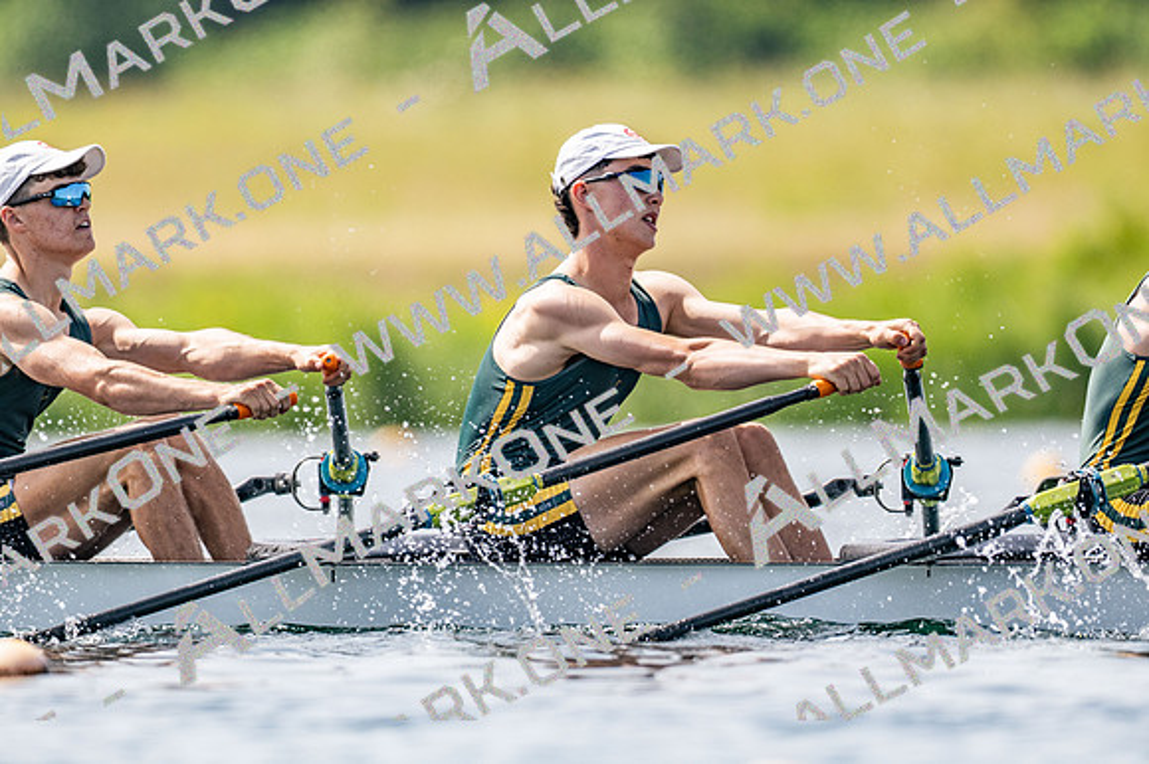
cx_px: 574
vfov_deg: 1.5
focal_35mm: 900
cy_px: 382
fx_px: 28708
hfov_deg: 2.3
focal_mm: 600
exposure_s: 1/2500
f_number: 4
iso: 220
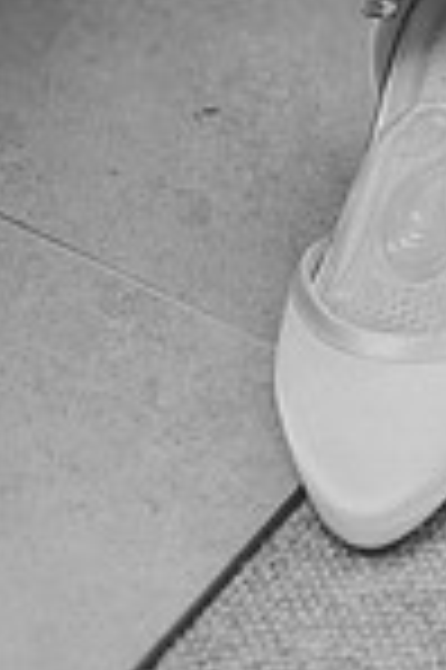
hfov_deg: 5.3
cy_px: 0
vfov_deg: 8.0
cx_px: 489
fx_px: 4768
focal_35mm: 256
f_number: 1.8
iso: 100
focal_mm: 85
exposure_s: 1/1250
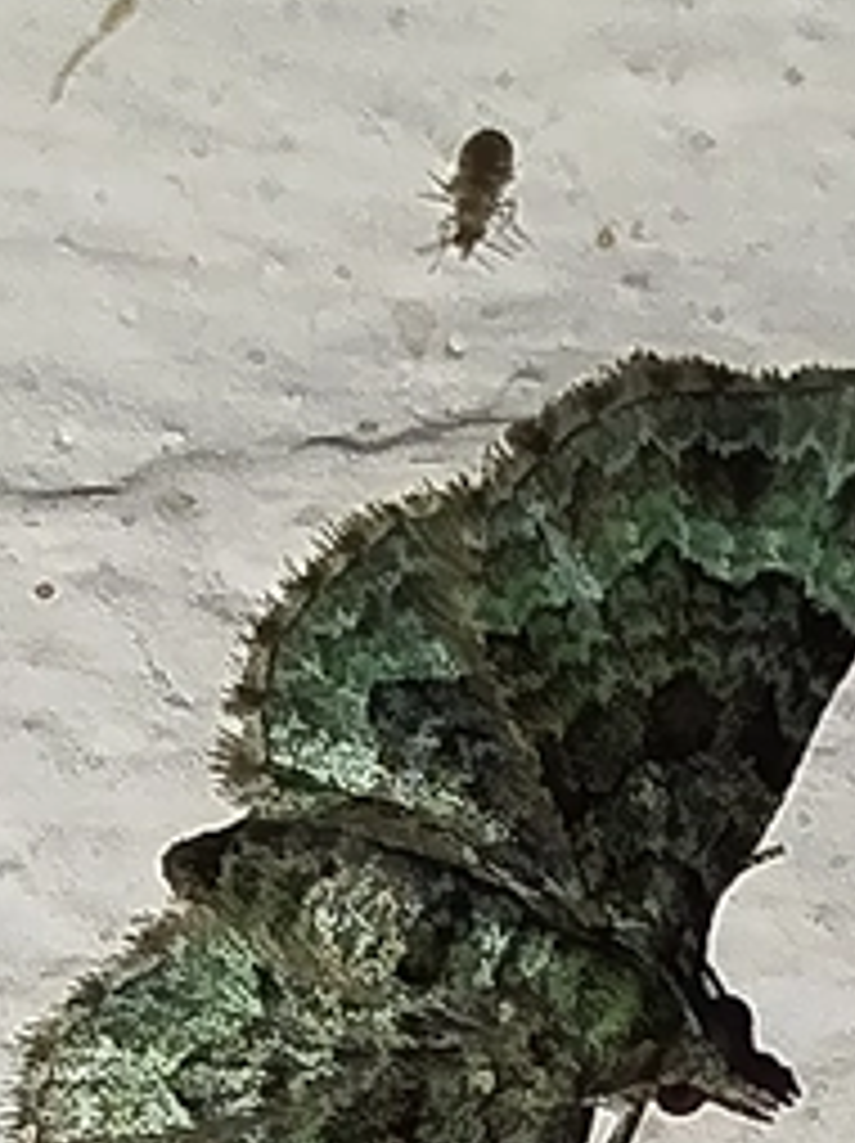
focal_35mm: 252
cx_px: 423
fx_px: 8313
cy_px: 1192
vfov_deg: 7.8
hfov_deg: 5.9
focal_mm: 5.31
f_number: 1.7
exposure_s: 1/50
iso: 100
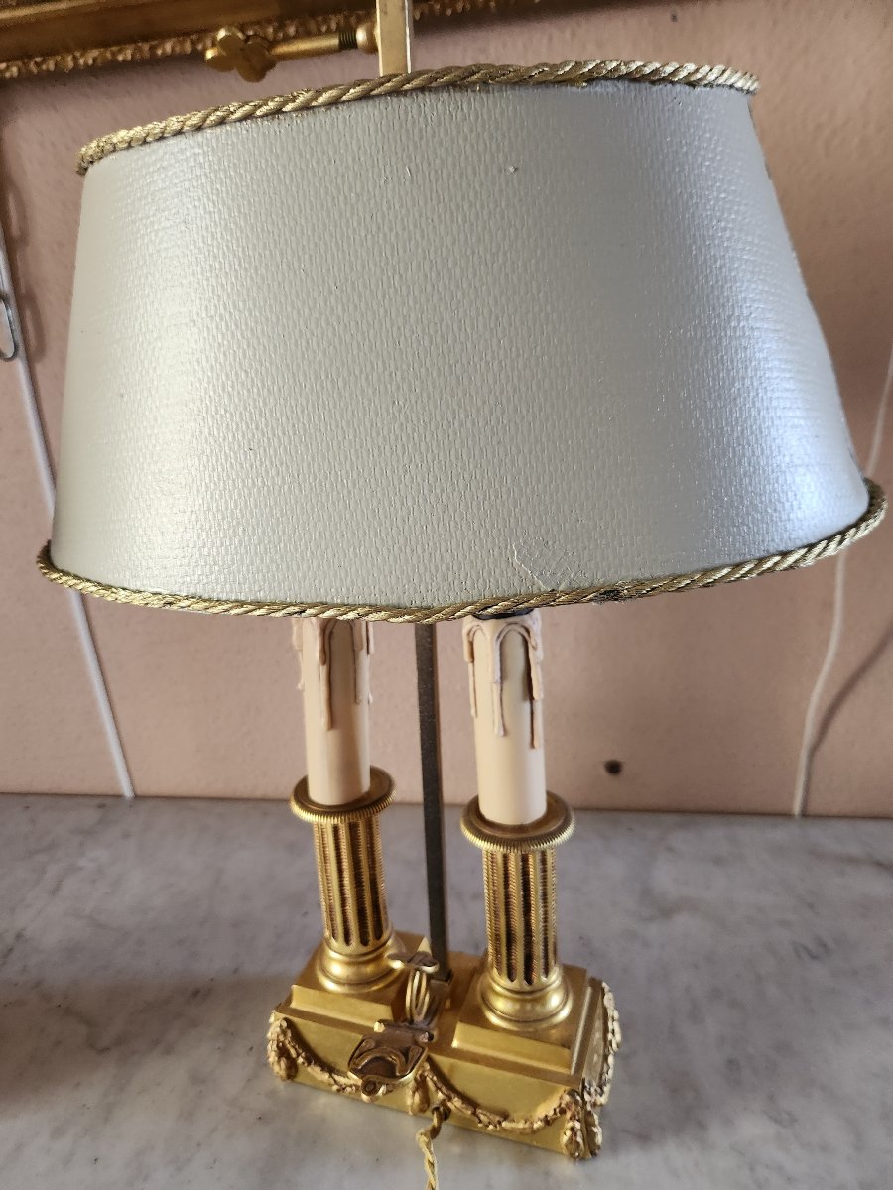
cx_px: 446
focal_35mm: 24
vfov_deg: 71.6
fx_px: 826
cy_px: 595
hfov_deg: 56.8
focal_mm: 5
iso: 800
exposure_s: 1/120
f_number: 1.8
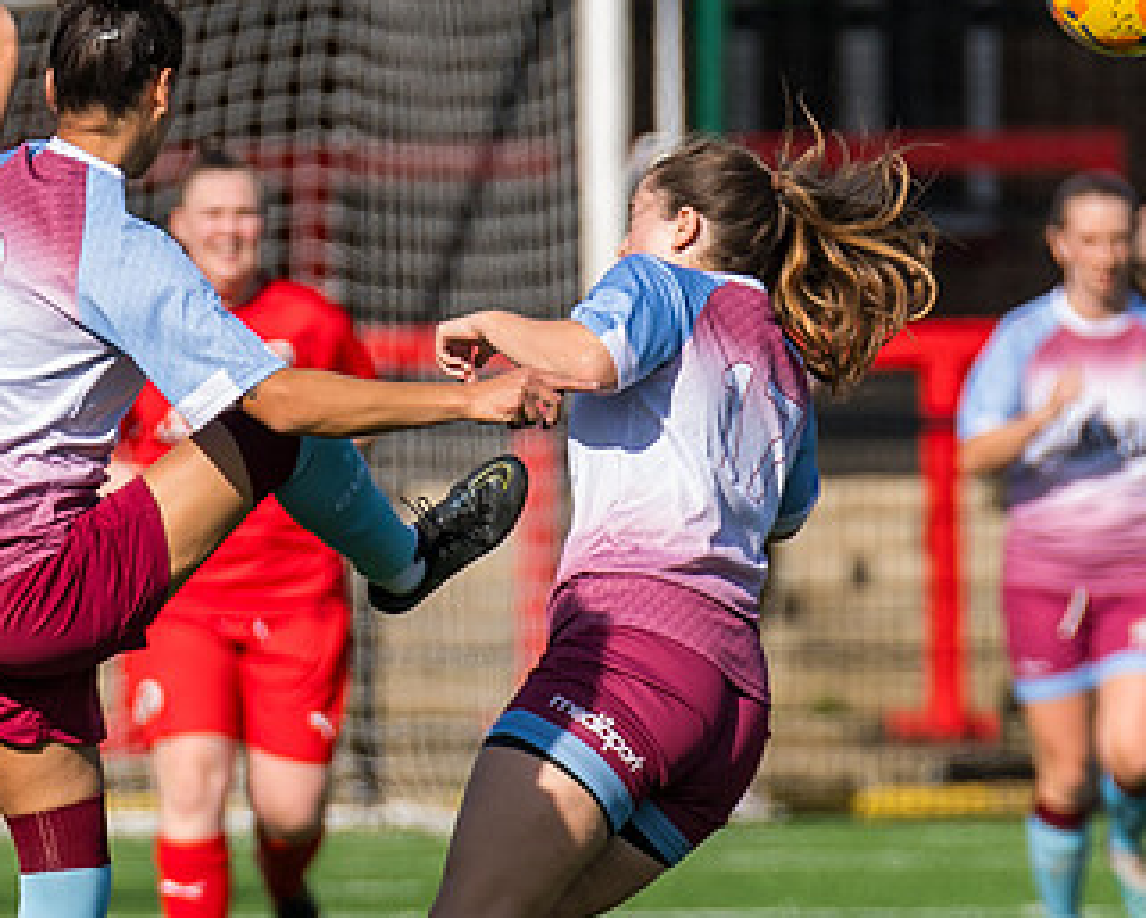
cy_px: 462
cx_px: 68
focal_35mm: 1153
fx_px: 39118
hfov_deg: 1.7
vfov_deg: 1.3
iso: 400
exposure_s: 1/3200
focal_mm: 270
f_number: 4
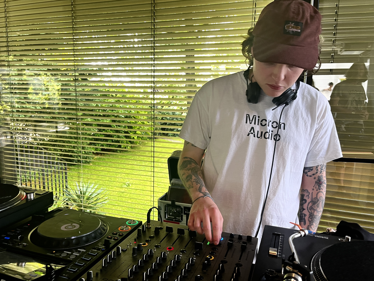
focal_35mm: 26
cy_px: 140
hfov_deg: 67.3
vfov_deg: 53.1
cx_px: 187
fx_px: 281
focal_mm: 5.1
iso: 125
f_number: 1.6
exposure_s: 1/48
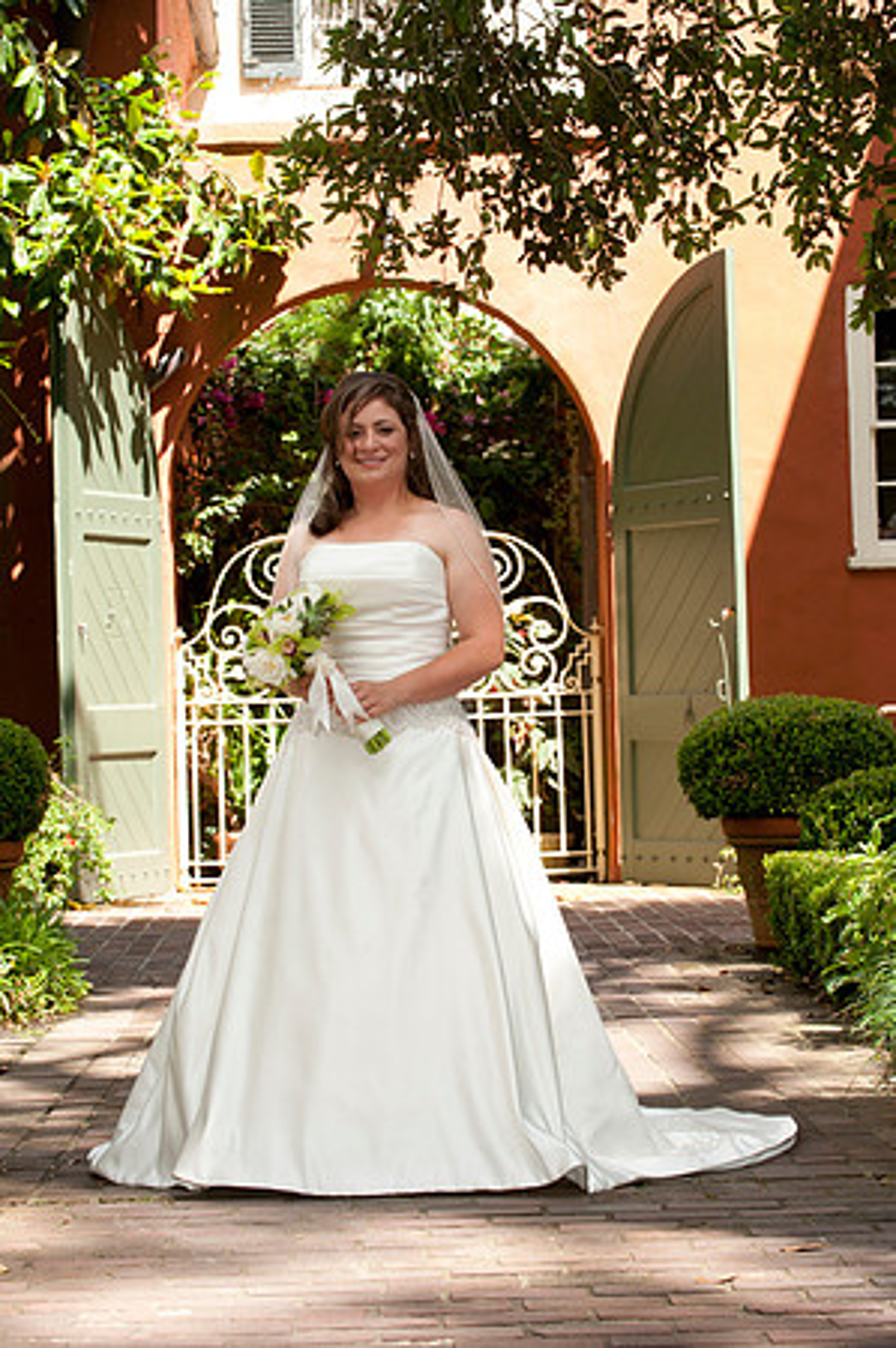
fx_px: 3555
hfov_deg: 14.4
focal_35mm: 95
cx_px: 448
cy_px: 674
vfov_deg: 21.5
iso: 320
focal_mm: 95
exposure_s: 1/250
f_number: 6.3
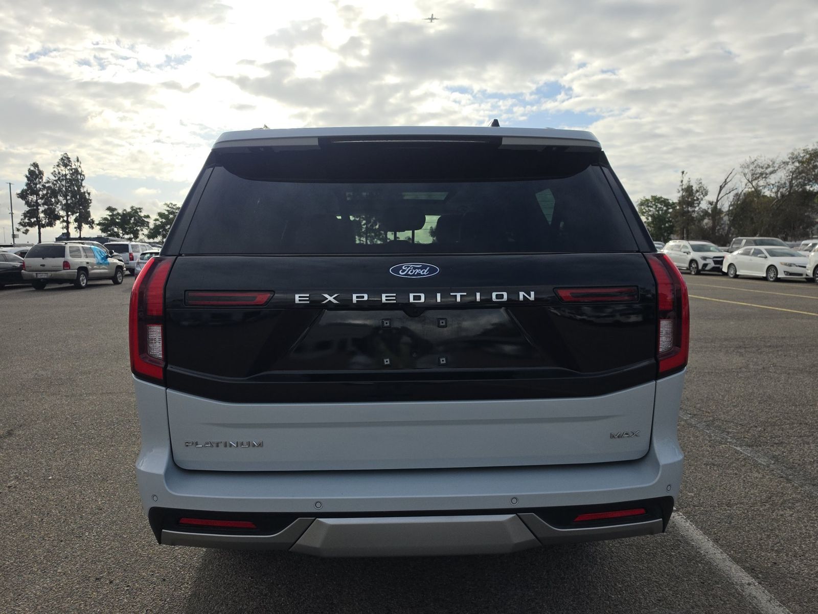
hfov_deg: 73.9
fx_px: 544
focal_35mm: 23
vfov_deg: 58.9
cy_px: 307
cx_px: 409
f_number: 1.4
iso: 49
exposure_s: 1/7940
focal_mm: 6.5
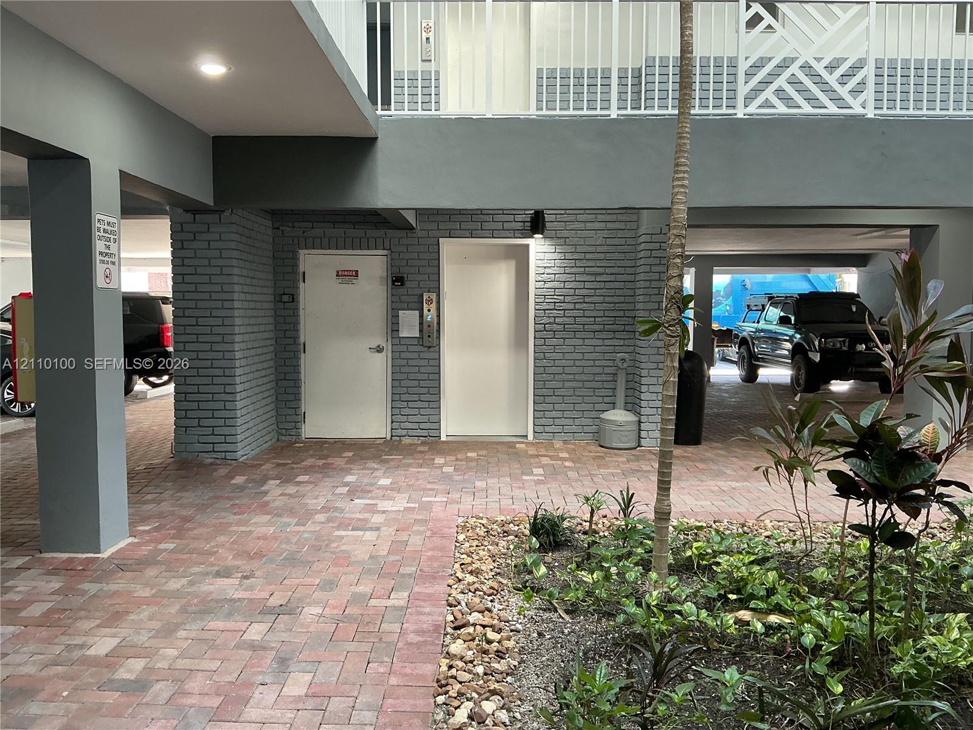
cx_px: 486
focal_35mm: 29
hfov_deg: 61.7
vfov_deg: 48.2
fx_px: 815
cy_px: 365
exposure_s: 1/60
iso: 64
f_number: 1.8
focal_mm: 3
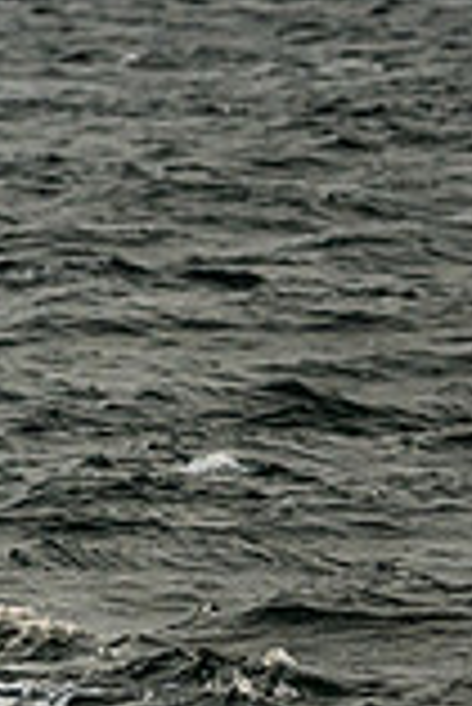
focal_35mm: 846
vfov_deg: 2.4
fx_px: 16600
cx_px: -787
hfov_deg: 1.6
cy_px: -104
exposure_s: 1/2500
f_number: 4.8
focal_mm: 175
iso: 640
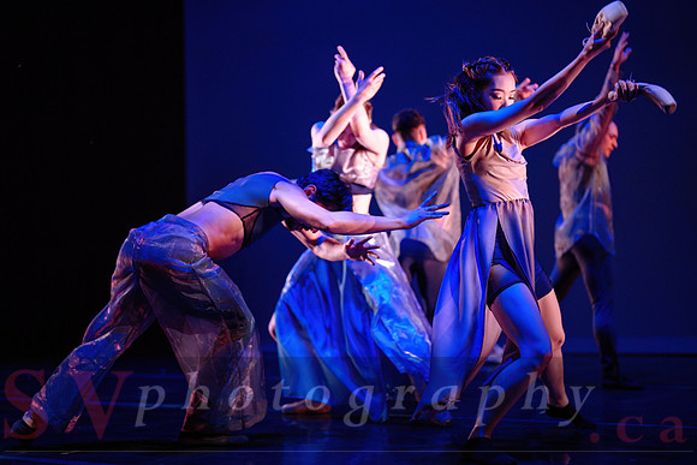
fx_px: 997
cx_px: 354
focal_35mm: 51
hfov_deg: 38.5
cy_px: 232
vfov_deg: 26.3
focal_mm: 50
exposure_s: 1/400
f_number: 1.2
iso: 1000
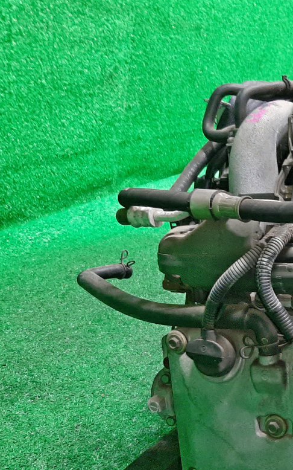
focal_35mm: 51
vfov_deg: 39.1
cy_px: 311
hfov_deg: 24.0
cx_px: 304
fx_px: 652
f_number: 1.7
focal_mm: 3.93
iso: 245
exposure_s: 1/50
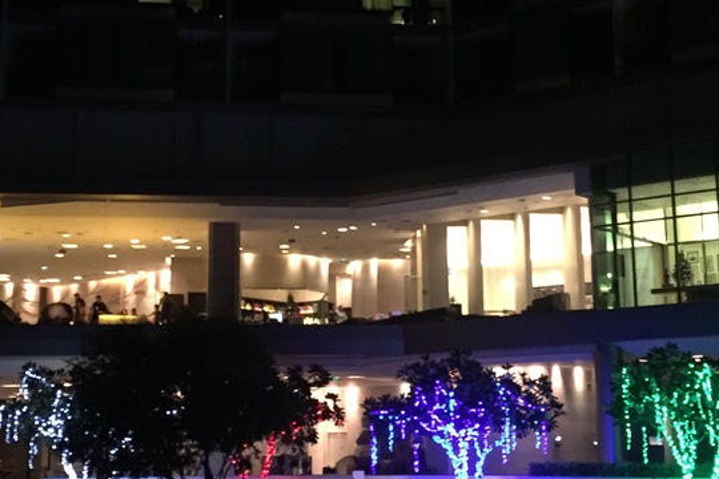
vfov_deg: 20.3
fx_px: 1338
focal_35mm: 67
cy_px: 177
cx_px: 363
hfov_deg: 30.1
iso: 500
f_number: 2.2
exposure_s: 1/17
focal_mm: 4.15
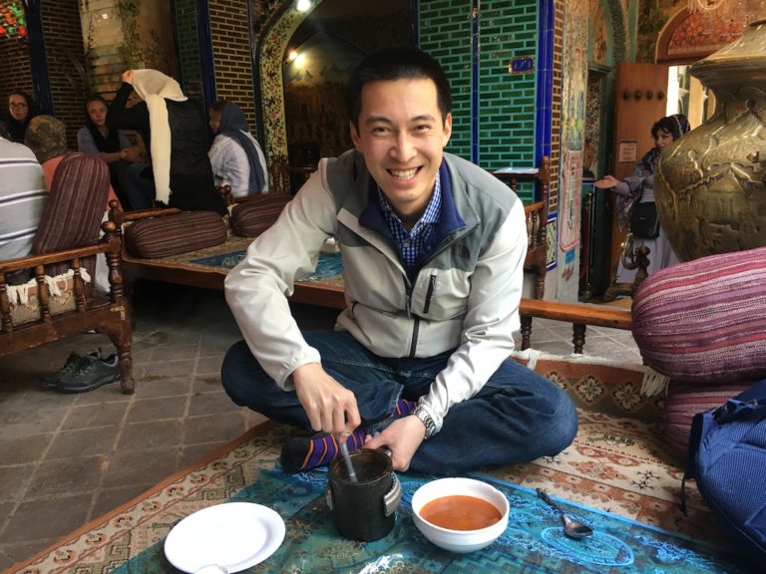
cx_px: 383
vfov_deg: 48.2
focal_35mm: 29
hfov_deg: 61.7
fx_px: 642
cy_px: 287
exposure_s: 1/30
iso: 32
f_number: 2.2
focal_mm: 4.15
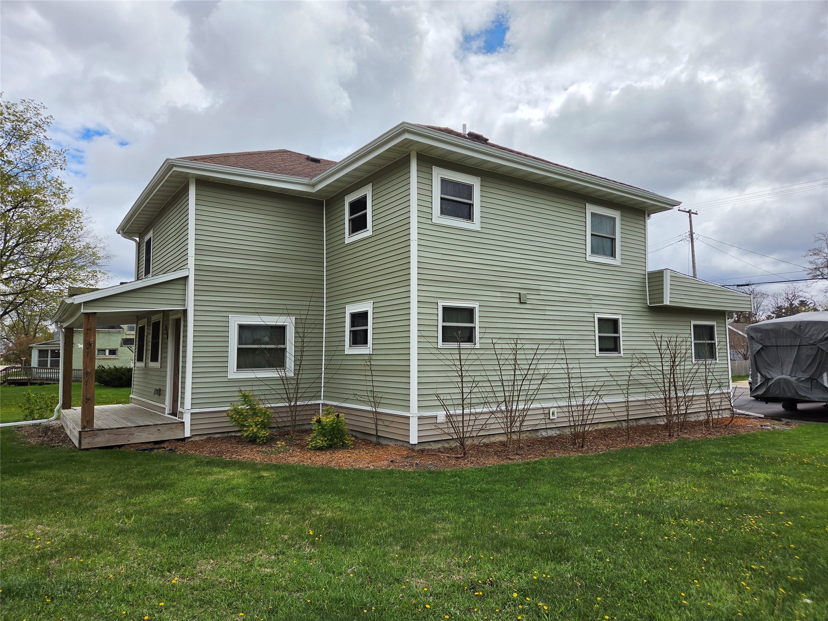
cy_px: 310
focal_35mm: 23
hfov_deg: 73.9
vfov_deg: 58.9
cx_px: 414
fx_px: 550
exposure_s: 1/7887
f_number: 1.8
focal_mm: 5.4
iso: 64
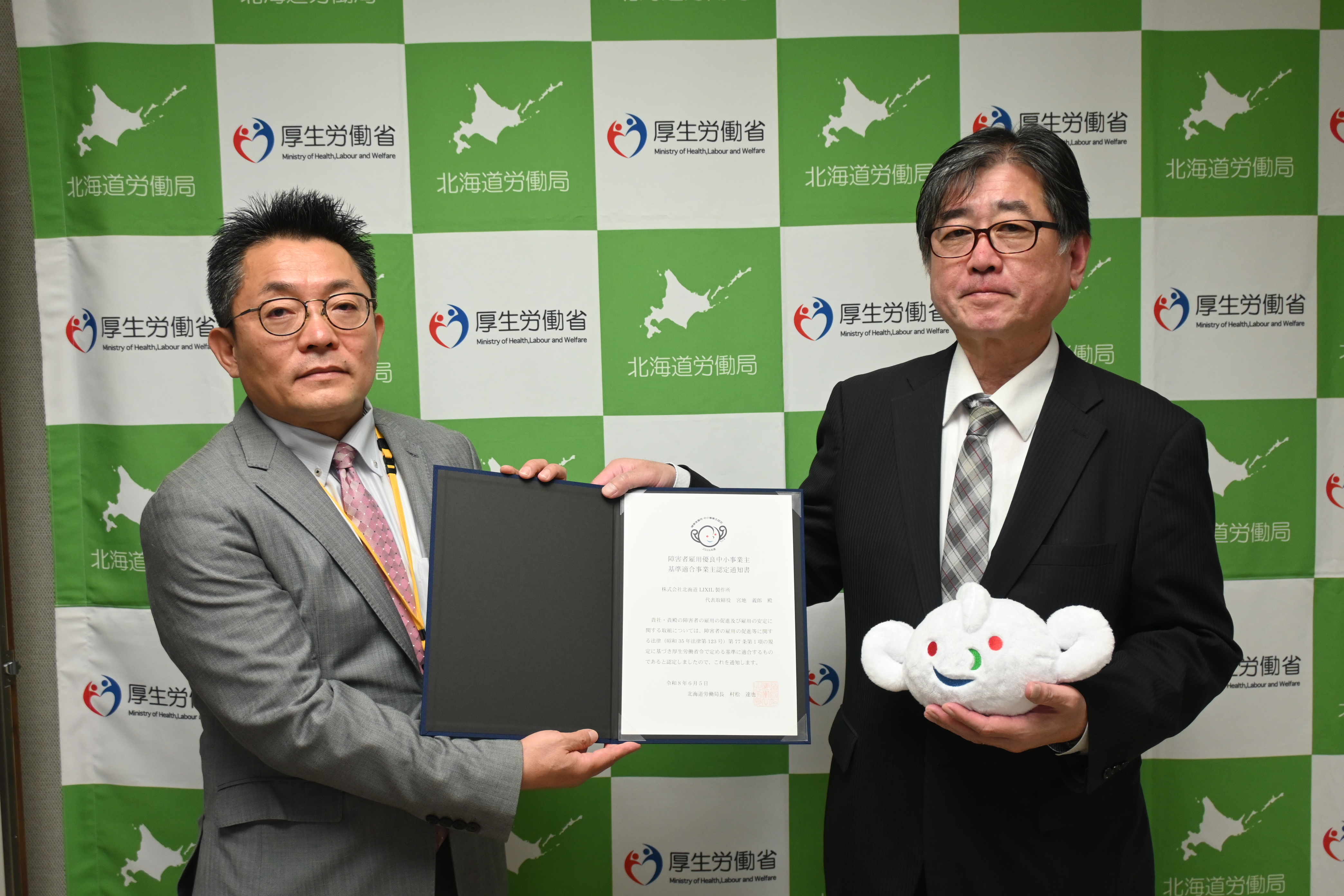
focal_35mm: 36
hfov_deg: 53.1
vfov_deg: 36.9
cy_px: 448
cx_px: 672
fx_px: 1344
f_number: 4.2
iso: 720
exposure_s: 1/125
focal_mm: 24
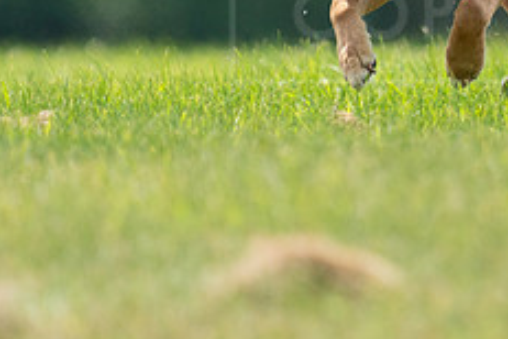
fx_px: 21278
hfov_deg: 1.4
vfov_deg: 0.9
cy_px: 50
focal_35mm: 1508
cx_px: 440
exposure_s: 1/4000
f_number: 6.3
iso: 2000
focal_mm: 600
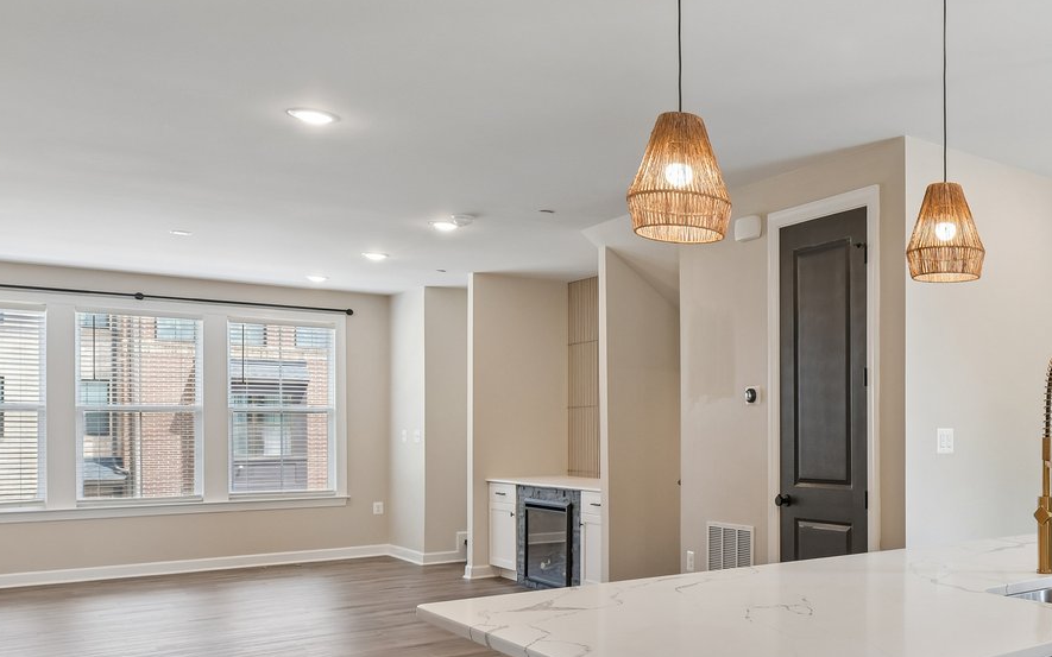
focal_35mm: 33
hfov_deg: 51.6
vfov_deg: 37.9
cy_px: 434
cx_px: 940
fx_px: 946
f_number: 8
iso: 180
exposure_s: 1/15
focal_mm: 14
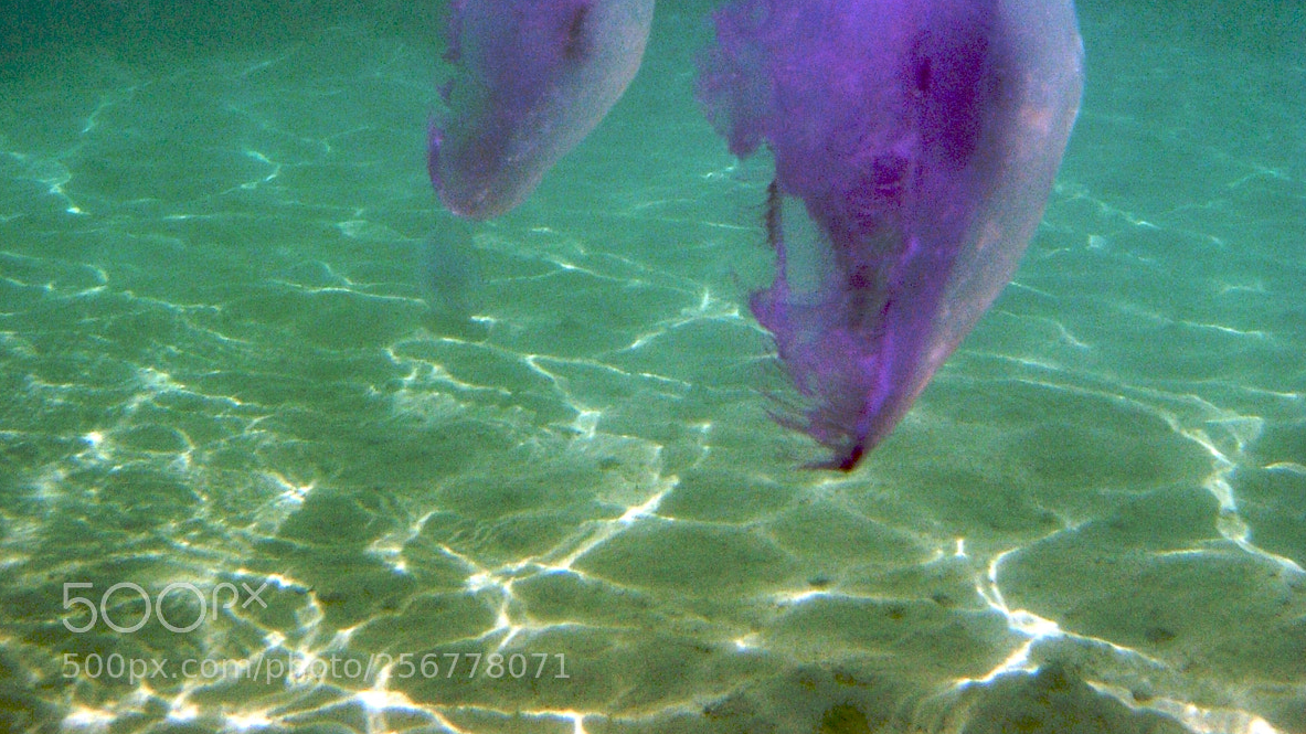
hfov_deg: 37.2
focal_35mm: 56
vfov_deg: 20.2
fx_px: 1939
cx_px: 656
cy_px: -130
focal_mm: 7.8
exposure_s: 1/597
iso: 64
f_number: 4.8
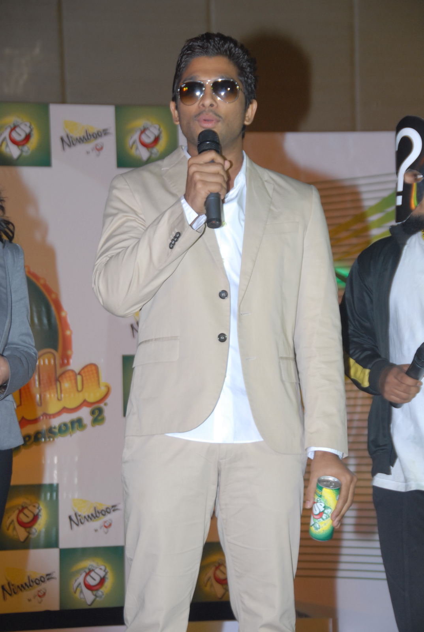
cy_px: 316
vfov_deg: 19.4
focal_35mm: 105
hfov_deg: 13.1
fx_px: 1846
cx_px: 212
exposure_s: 1/125
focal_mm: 70
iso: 400
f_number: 5.6
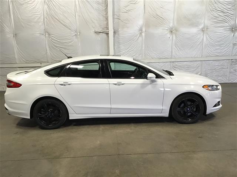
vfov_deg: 45.4
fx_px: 212
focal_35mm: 31
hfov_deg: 58.4
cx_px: 118
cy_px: 88
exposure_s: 1/30
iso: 40
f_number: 2.4
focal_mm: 3.3
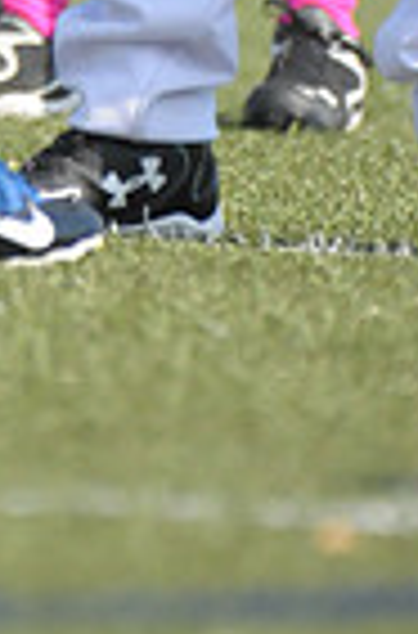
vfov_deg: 1.1
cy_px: -603
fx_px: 32581
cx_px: -52
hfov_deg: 0.7
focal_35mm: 1857
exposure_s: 1/8000
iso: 1600
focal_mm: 300
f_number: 4
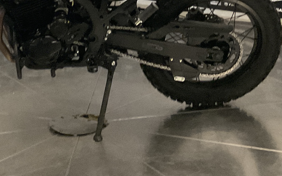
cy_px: -77
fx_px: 684
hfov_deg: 23.2
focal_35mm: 89
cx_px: 87
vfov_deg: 13.9
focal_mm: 3
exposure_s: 1/60
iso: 200
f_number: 1.8
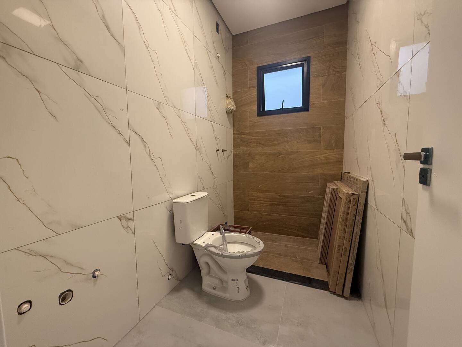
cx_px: 231
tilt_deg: -3.0
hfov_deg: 102.1
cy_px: 174
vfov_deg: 85.7
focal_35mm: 14
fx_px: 187
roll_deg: +1.1
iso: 250
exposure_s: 1/99
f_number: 2.2
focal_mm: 2.22
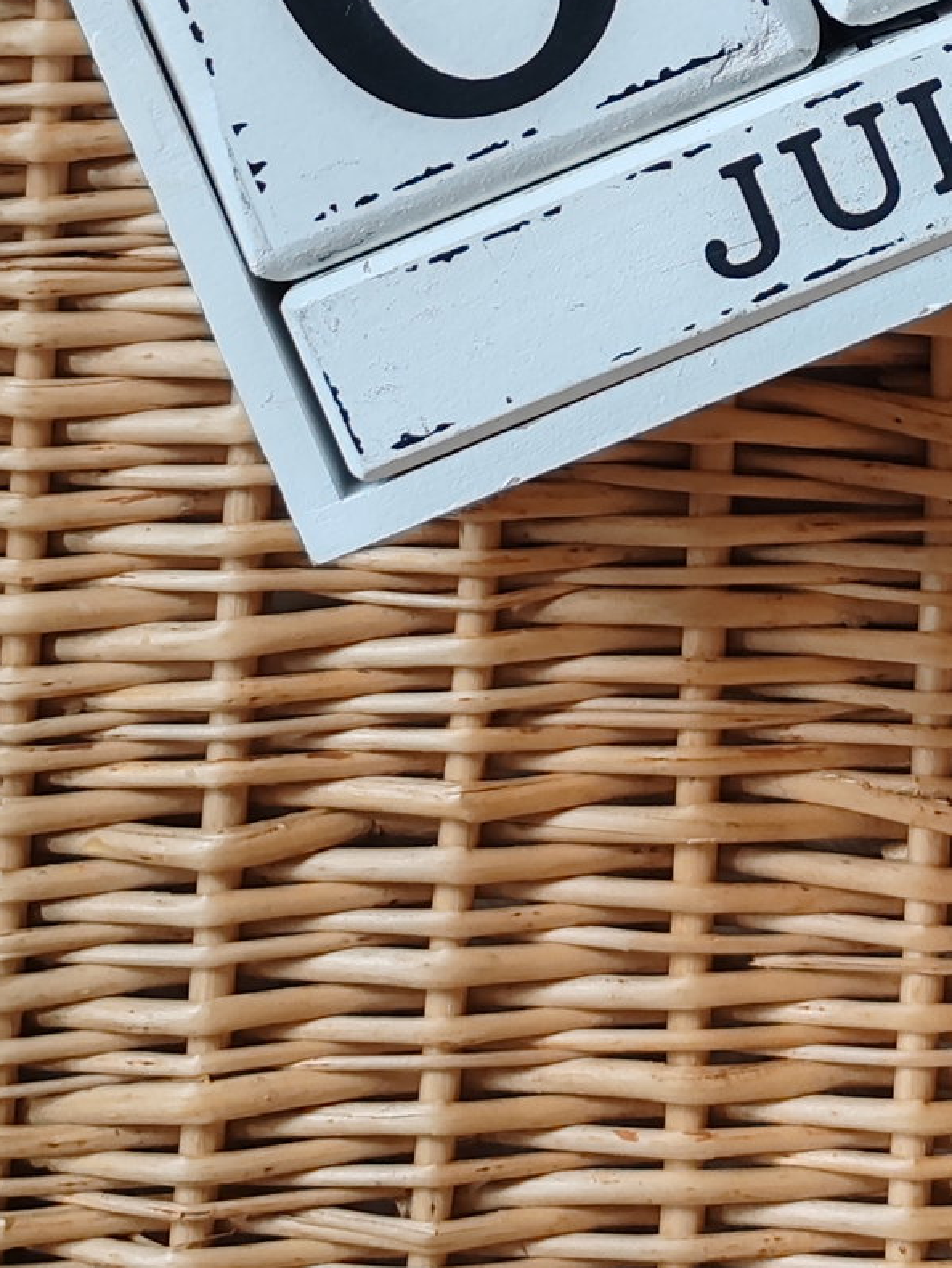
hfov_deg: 13.1
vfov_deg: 17.1
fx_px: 4141
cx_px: 697
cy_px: 20
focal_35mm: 113
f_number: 1.9
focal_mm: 6.12
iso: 125
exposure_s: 1/100
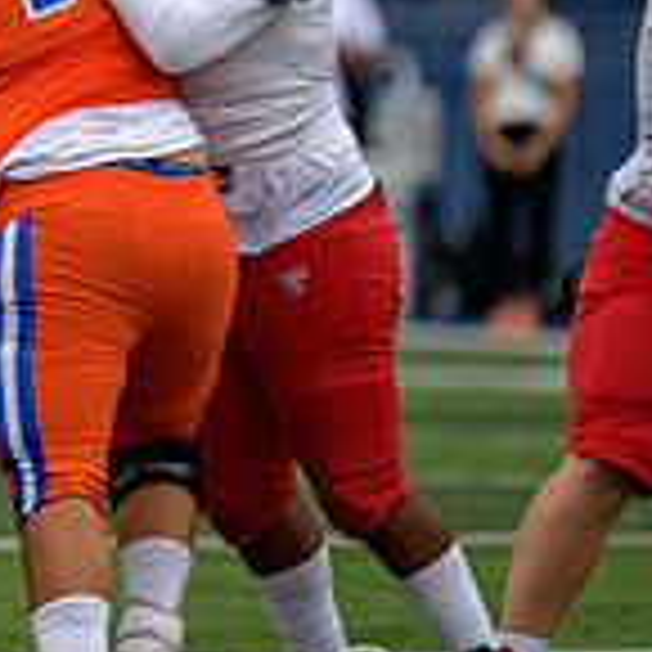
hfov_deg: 2.1
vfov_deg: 2.2
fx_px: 17346
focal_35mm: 814
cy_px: 106
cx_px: -486
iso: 200
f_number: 2.8
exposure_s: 1/800
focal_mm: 240
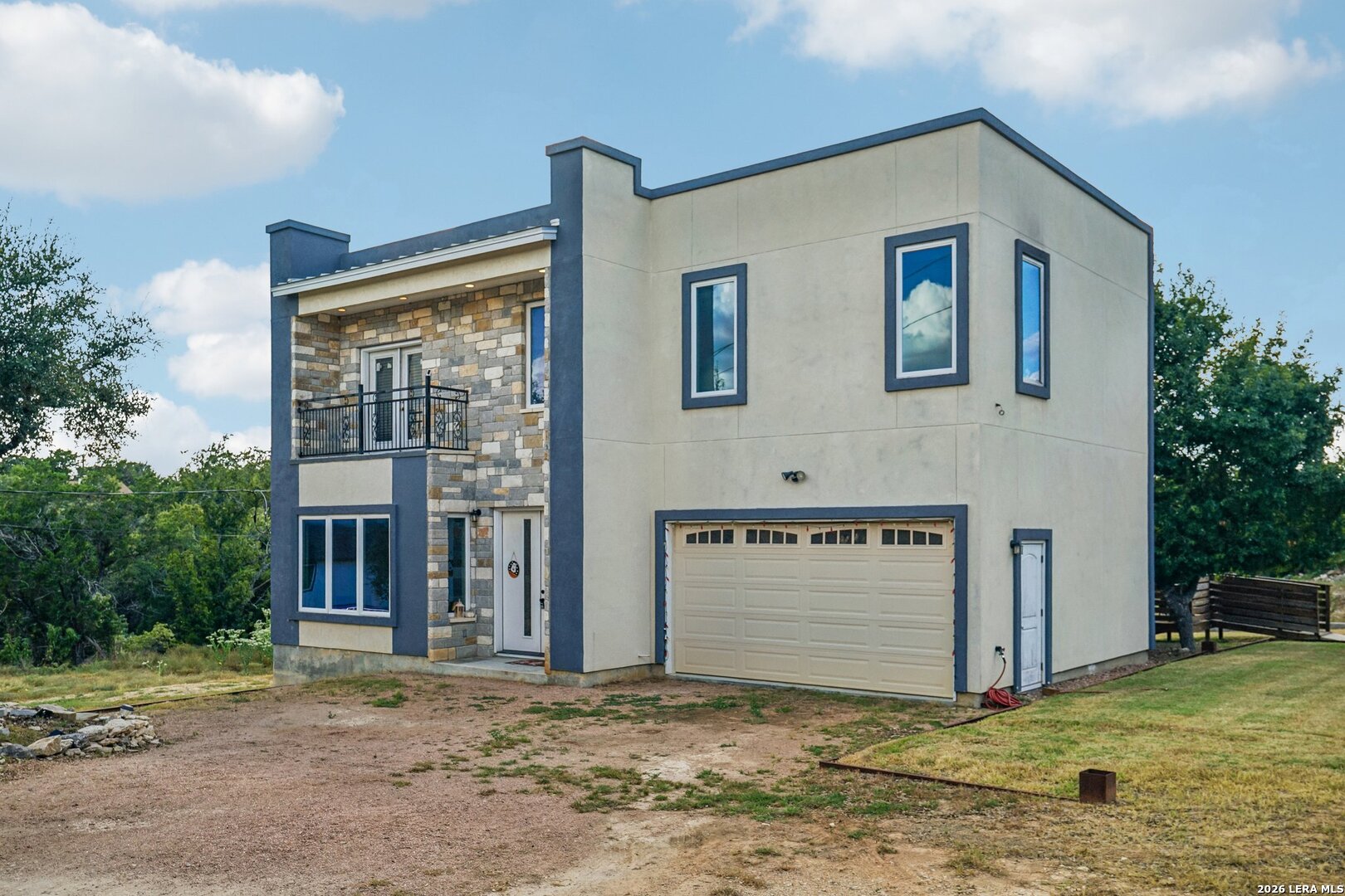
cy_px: 448
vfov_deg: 42.3
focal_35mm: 31
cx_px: 672
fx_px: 1158
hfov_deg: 60.3
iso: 200
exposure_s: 1/160
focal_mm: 31
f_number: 8
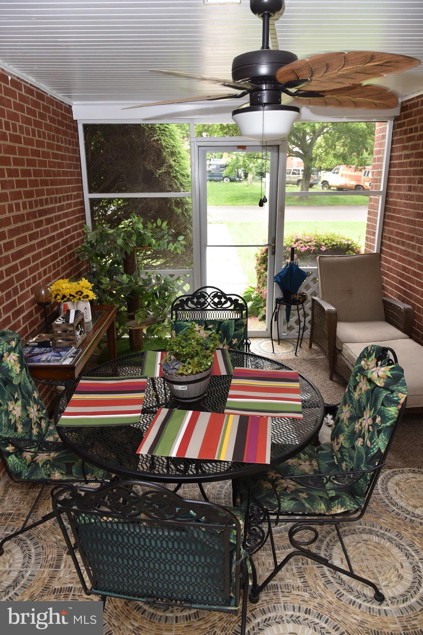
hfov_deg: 53.1
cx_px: 212
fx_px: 423
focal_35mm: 24
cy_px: 318
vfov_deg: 73.7
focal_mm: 24
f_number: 6.3
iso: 640
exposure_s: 1/60
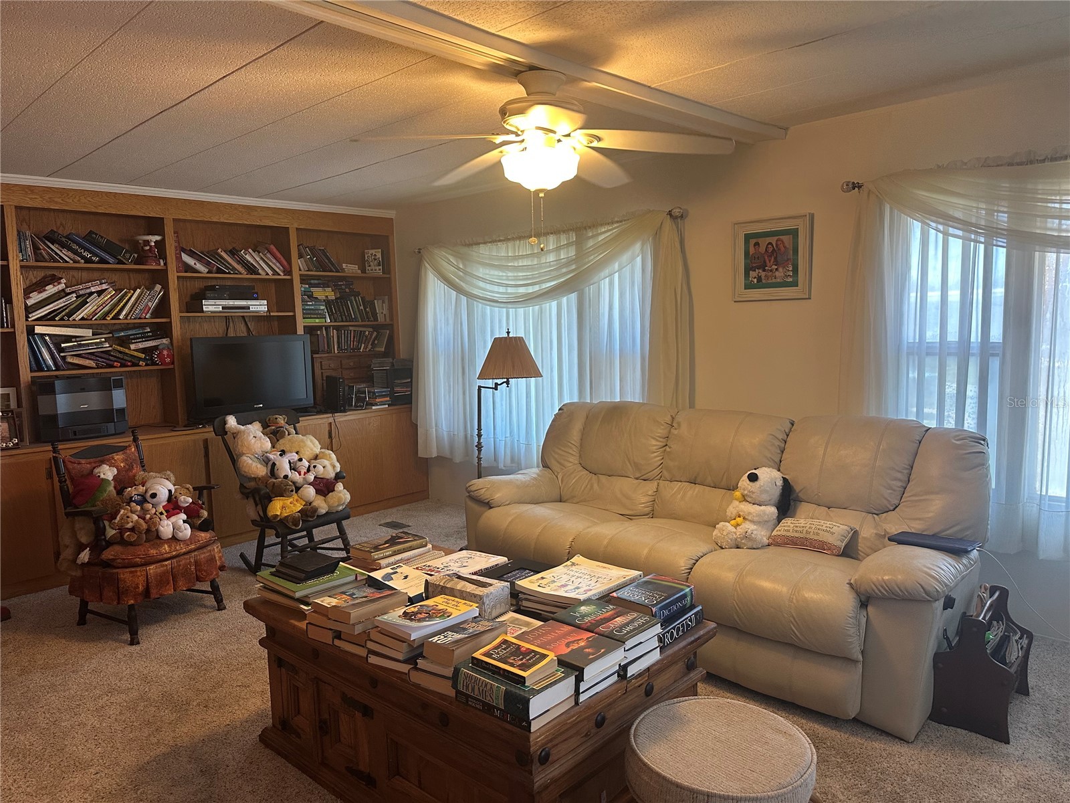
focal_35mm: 24
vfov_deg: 56.8
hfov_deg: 71.6
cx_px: 535
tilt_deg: -6.8
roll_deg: +1.7
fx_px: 742
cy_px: 402
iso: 200
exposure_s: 1/60
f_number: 1.78
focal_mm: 6.86
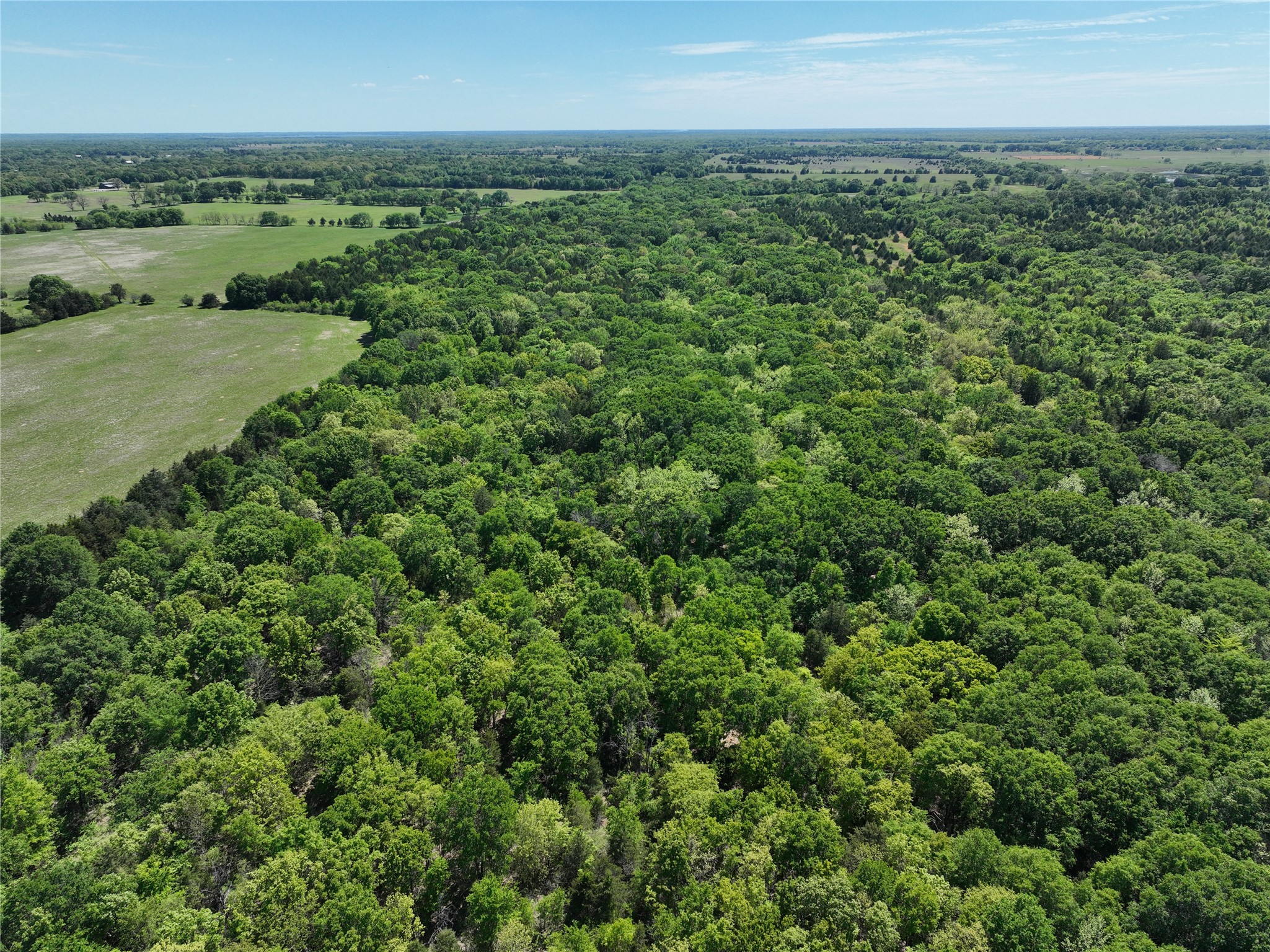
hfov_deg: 71.6
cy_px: 476
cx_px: 635
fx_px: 880
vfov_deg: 56.8
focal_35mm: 24
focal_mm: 12.29
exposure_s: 1/2500
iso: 150
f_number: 2.8
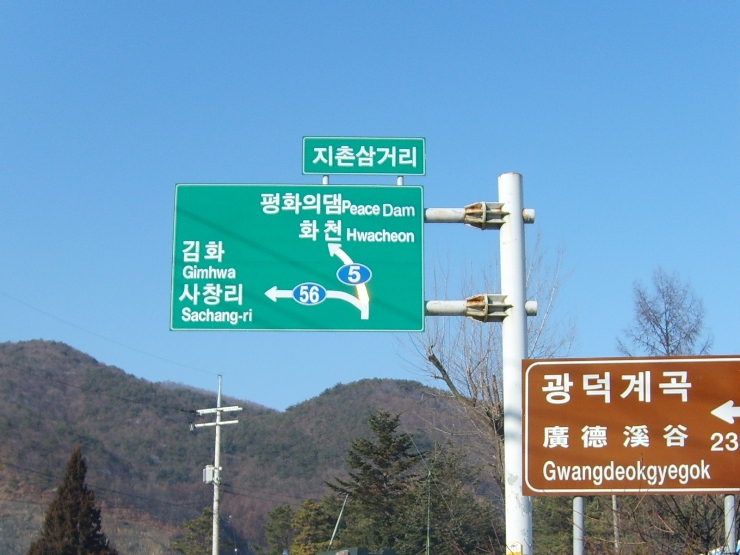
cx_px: 370
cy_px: 278
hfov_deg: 52.6
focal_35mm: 35
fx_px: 748
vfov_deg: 40.7
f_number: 2.8
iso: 50
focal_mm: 5.8
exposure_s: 1/1000
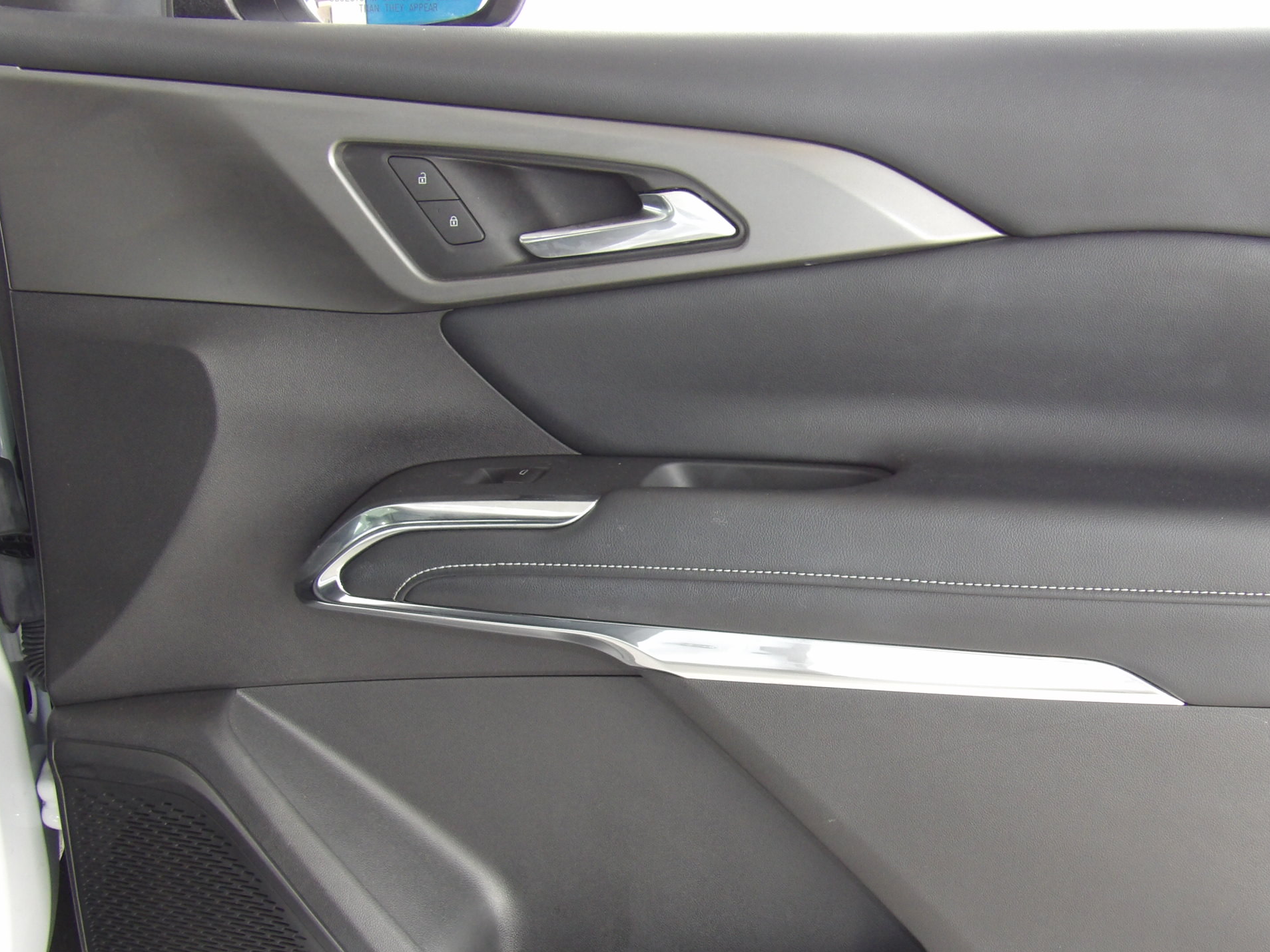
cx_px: 751
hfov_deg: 36.1
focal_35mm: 53
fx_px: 1944
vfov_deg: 27.4
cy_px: 620
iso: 200
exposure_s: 1/33
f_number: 3.7
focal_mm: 7
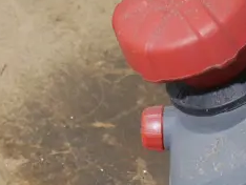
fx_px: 1430
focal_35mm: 201
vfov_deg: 7.4
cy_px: 188
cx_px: 510
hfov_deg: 9.2
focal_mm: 23
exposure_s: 1/60
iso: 1250
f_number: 5.1
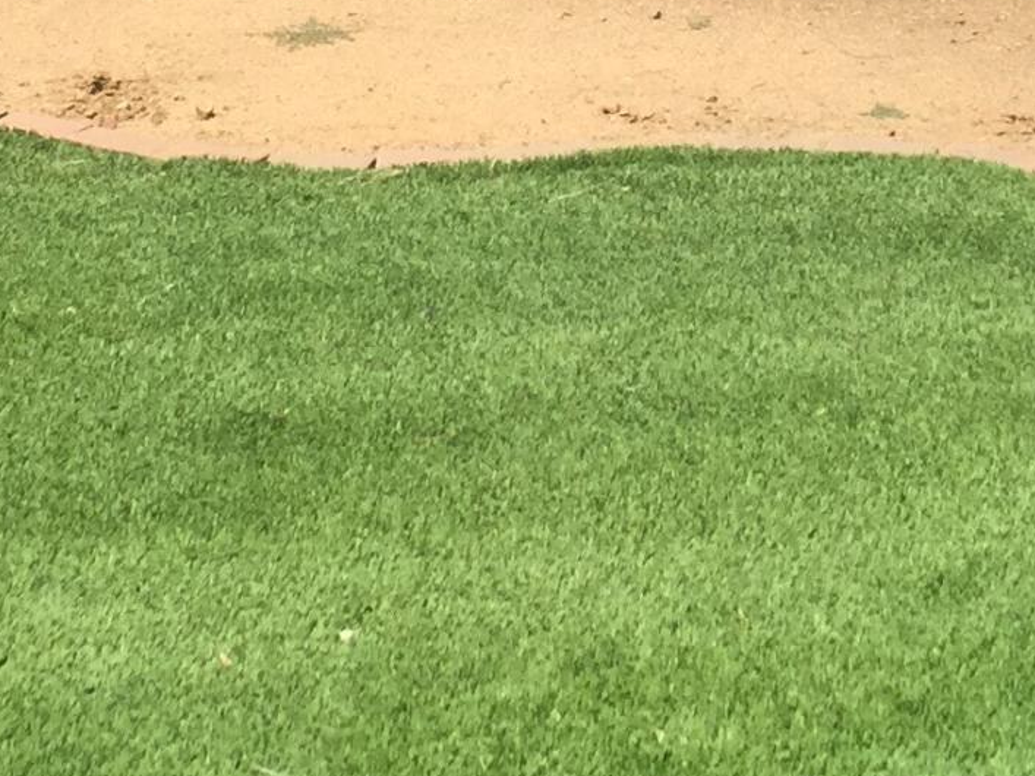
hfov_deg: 16.0
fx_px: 3677
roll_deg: -0.3
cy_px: -319
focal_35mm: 123
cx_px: 710
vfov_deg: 11.6
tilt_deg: -9.1
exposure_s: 1/1130
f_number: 2.2
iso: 32
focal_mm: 4.15
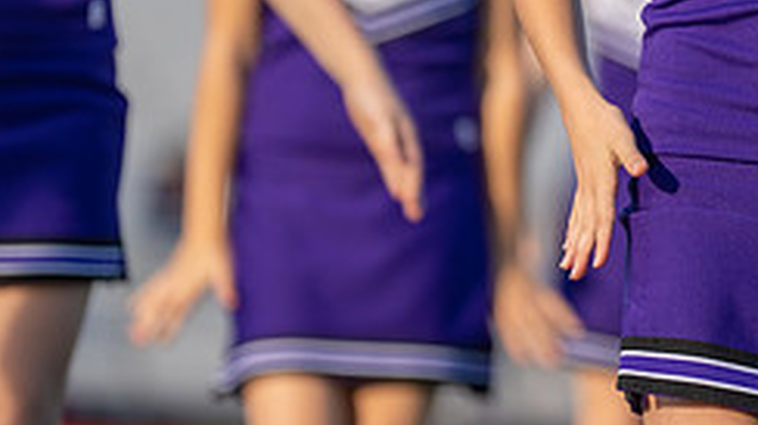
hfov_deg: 3.9
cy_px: -37
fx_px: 11251
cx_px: 806
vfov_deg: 2.2
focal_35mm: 560
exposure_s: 1/1000
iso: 100
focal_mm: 185
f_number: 2.8
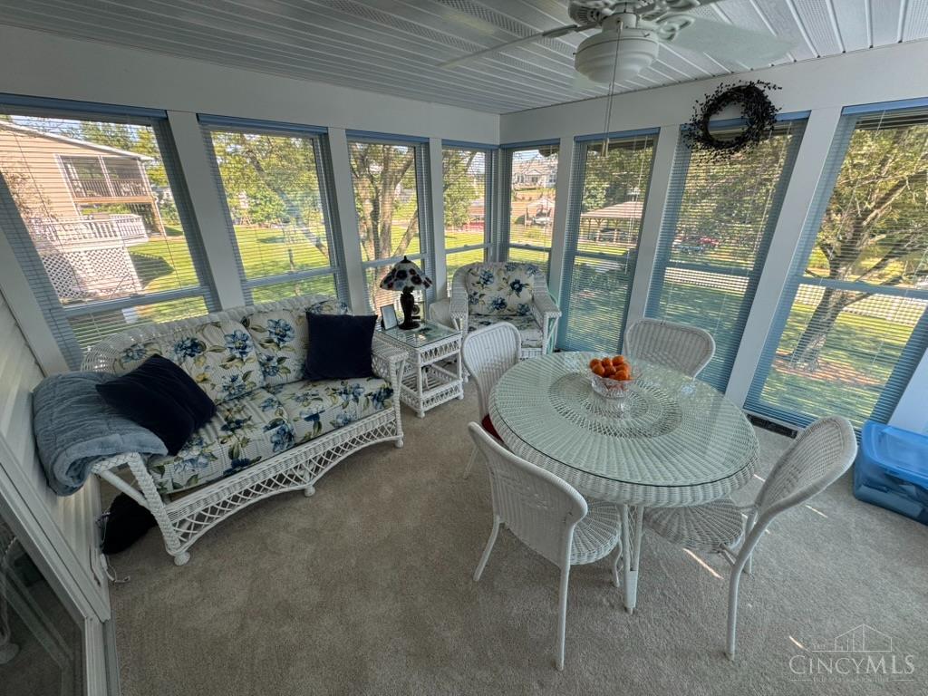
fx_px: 375
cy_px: 348
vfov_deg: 85.7
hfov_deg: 102.1
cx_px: 464
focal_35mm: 14
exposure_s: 1/99
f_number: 2.2
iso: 50
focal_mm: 2.22
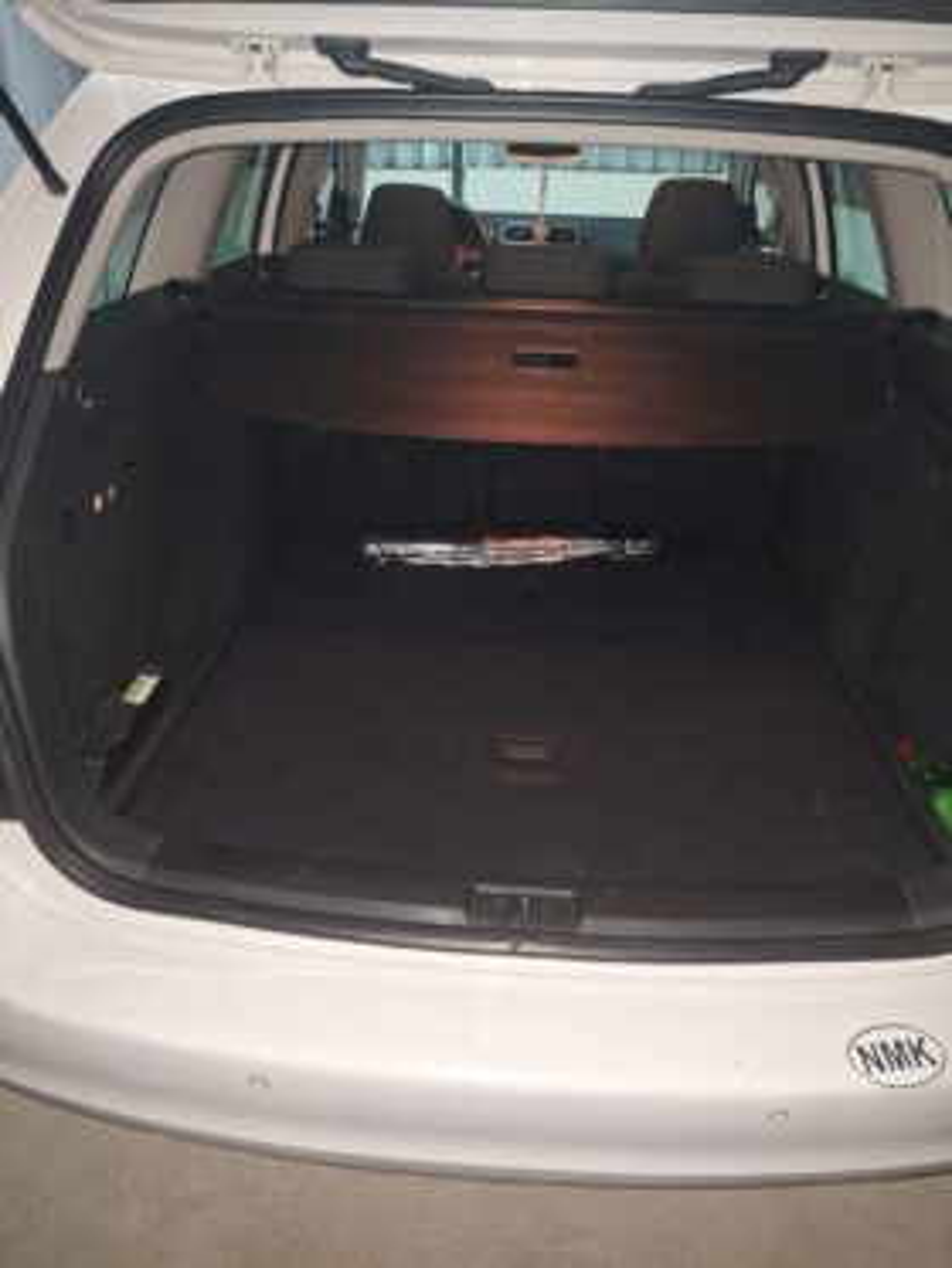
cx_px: 476
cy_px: 634
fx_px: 843
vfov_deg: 73.9
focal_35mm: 23
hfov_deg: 58.9
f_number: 1.8
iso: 400
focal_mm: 5.54
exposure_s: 1/33
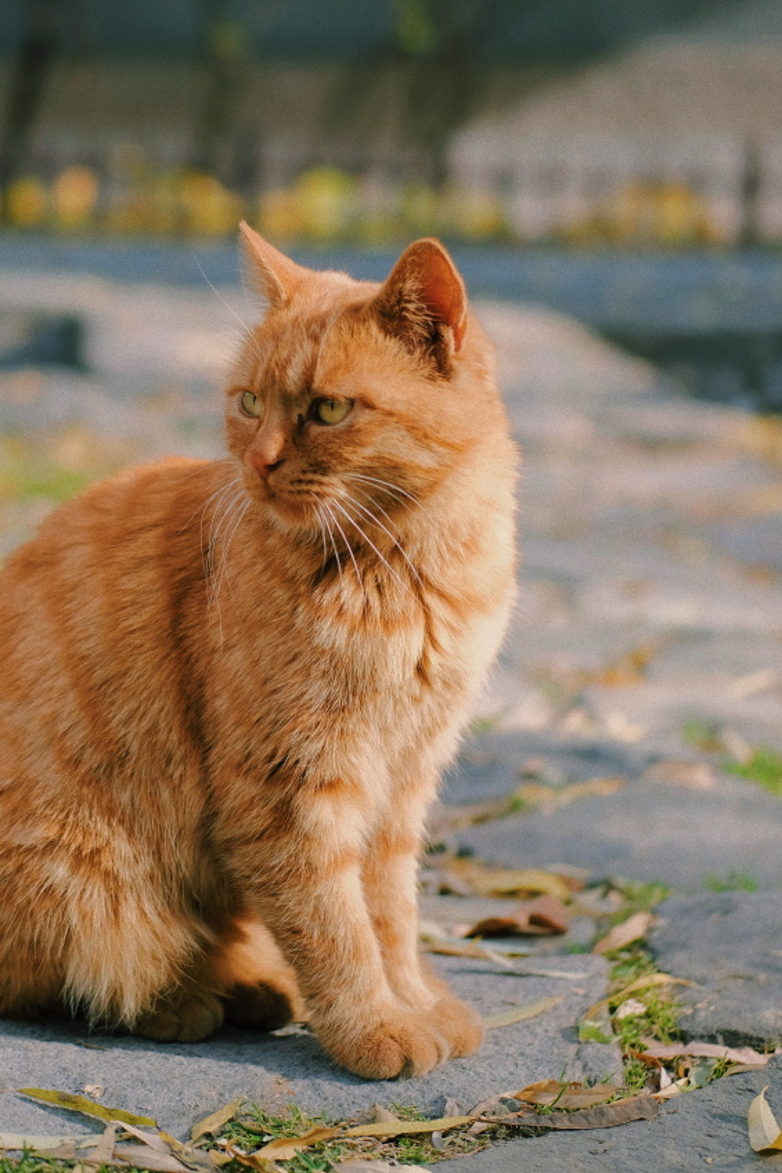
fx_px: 2445
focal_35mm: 75
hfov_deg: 18.1
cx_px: 242
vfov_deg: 26.9
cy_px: 422
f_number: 2
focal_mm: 35
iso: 200
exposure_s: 1/600
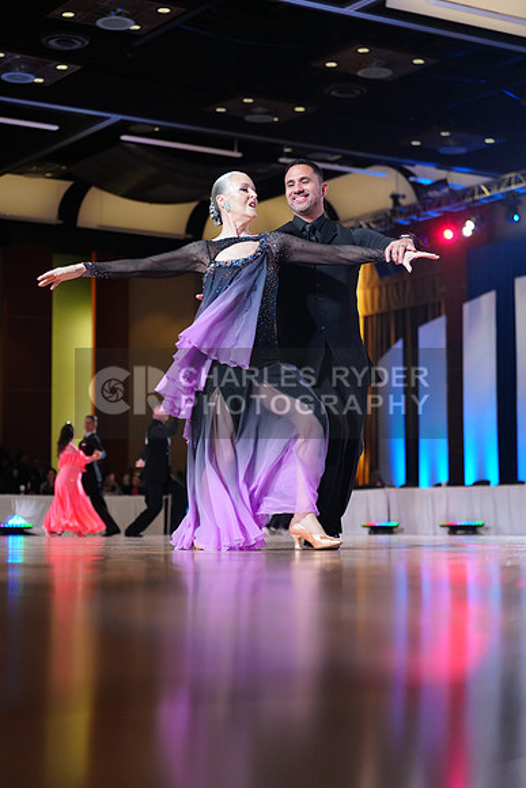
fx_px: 1533
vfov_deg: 28.8
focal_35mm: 70
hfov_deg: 19.5
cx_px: 263
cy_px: 394
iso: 2000
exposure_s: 1/400
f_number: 2.8
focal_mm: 70
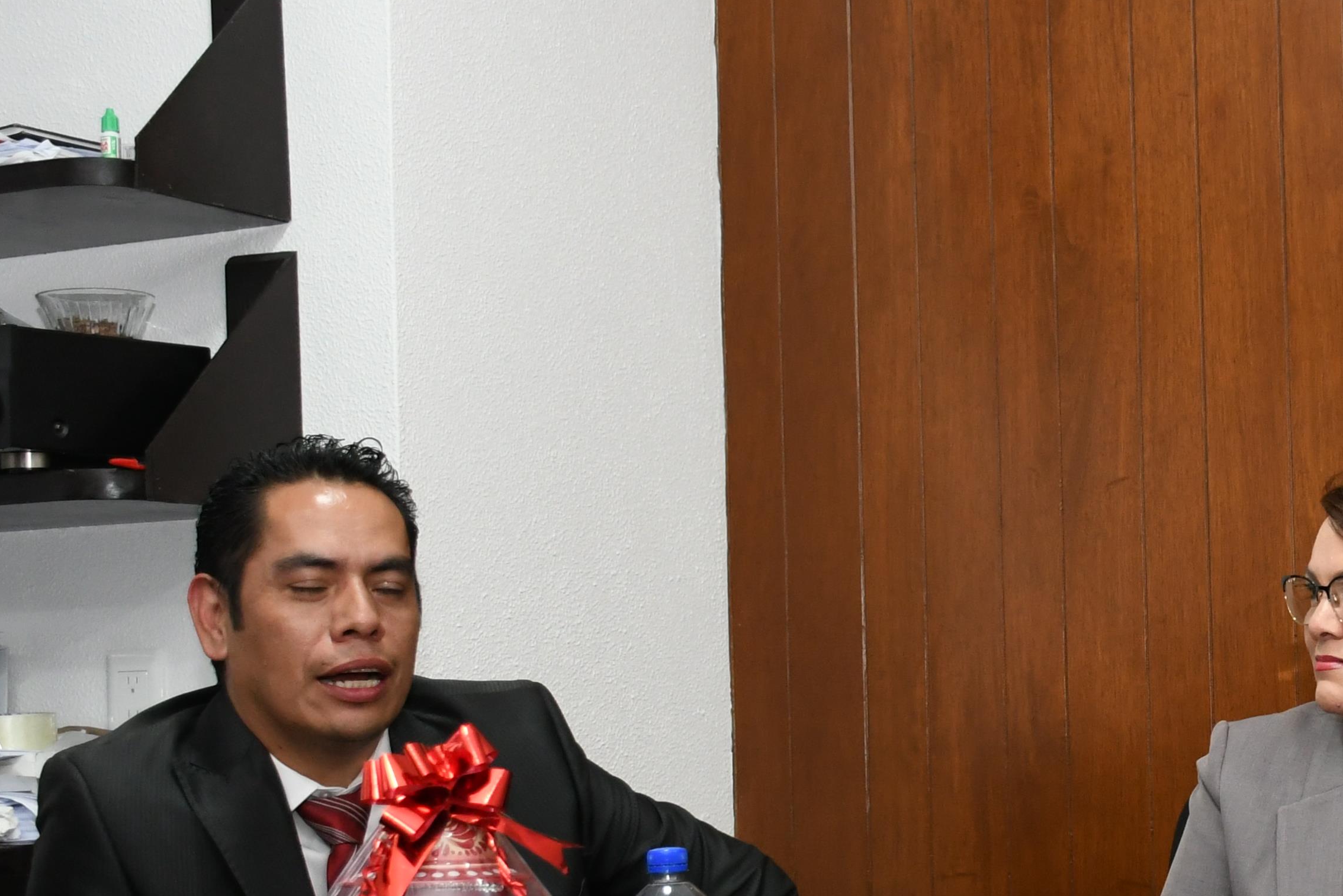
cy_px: 651
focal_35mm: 81
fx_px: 3022
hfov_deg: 23.8
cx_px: 1381
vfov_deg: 16.8
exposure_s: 1/100
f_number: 3.5
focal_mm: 22
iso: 1250
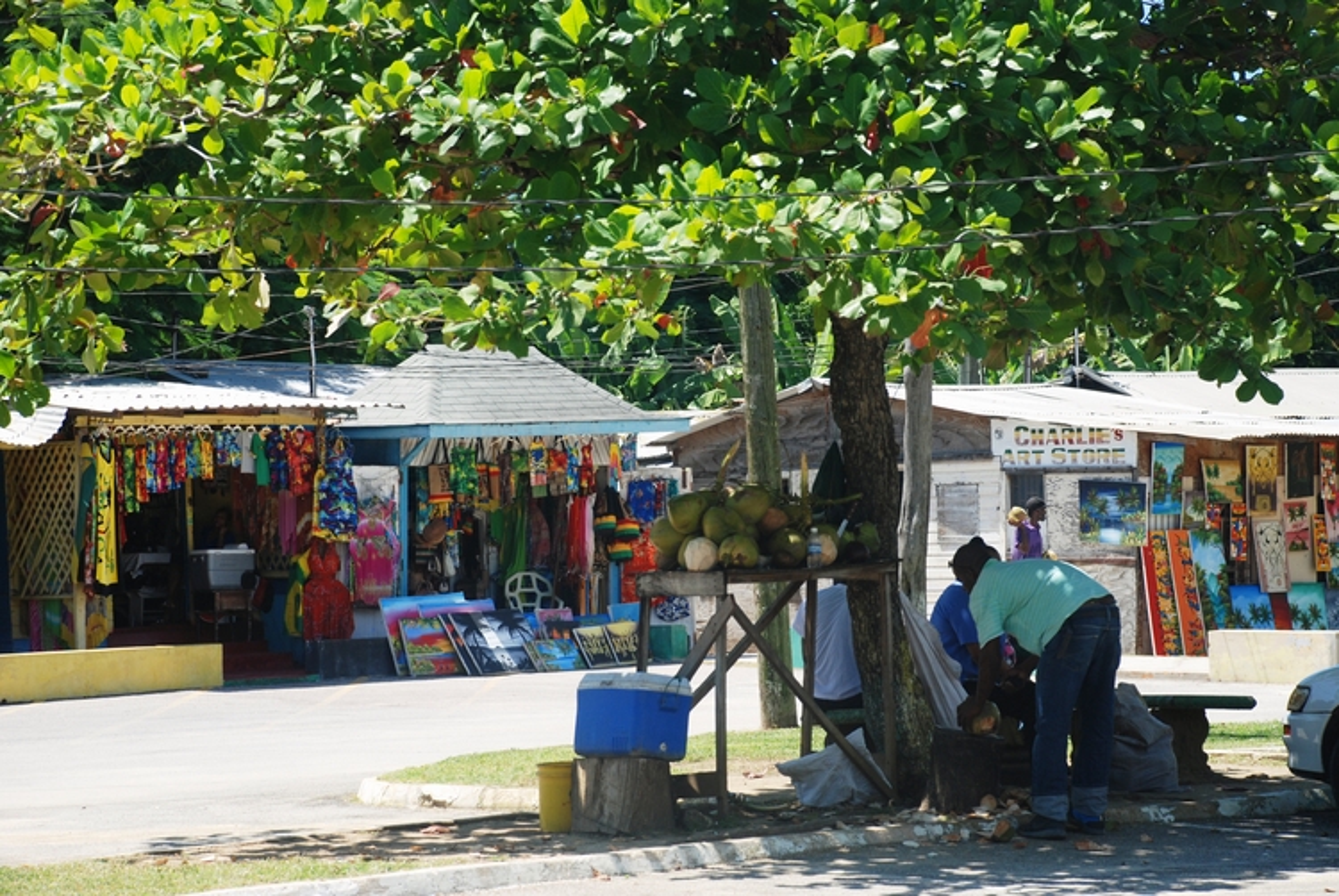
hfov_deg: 17.0
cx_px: 670
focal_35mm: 120
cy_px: 448
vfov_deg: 11.5
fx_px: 4468
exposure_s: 1/500
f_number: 5.6
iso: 200
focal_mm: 80
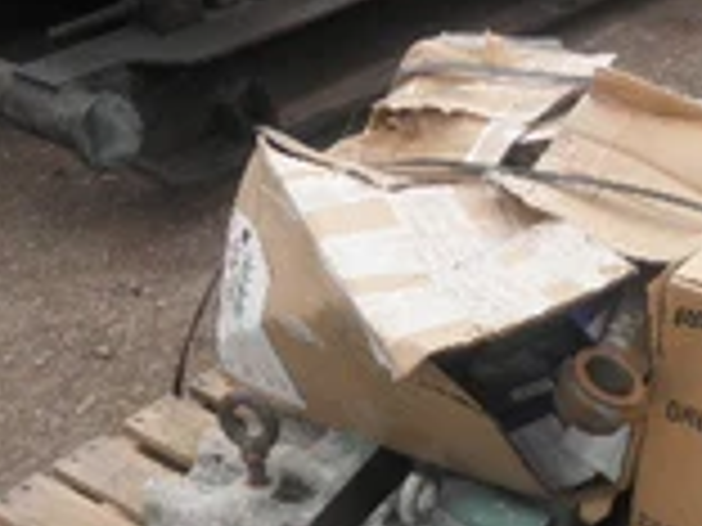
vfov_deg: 19.9
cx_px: 522
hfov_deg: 26.7
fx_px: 1460
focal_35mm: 72
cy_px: 517
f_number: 3
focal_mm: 5
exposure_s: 1/125
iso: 64
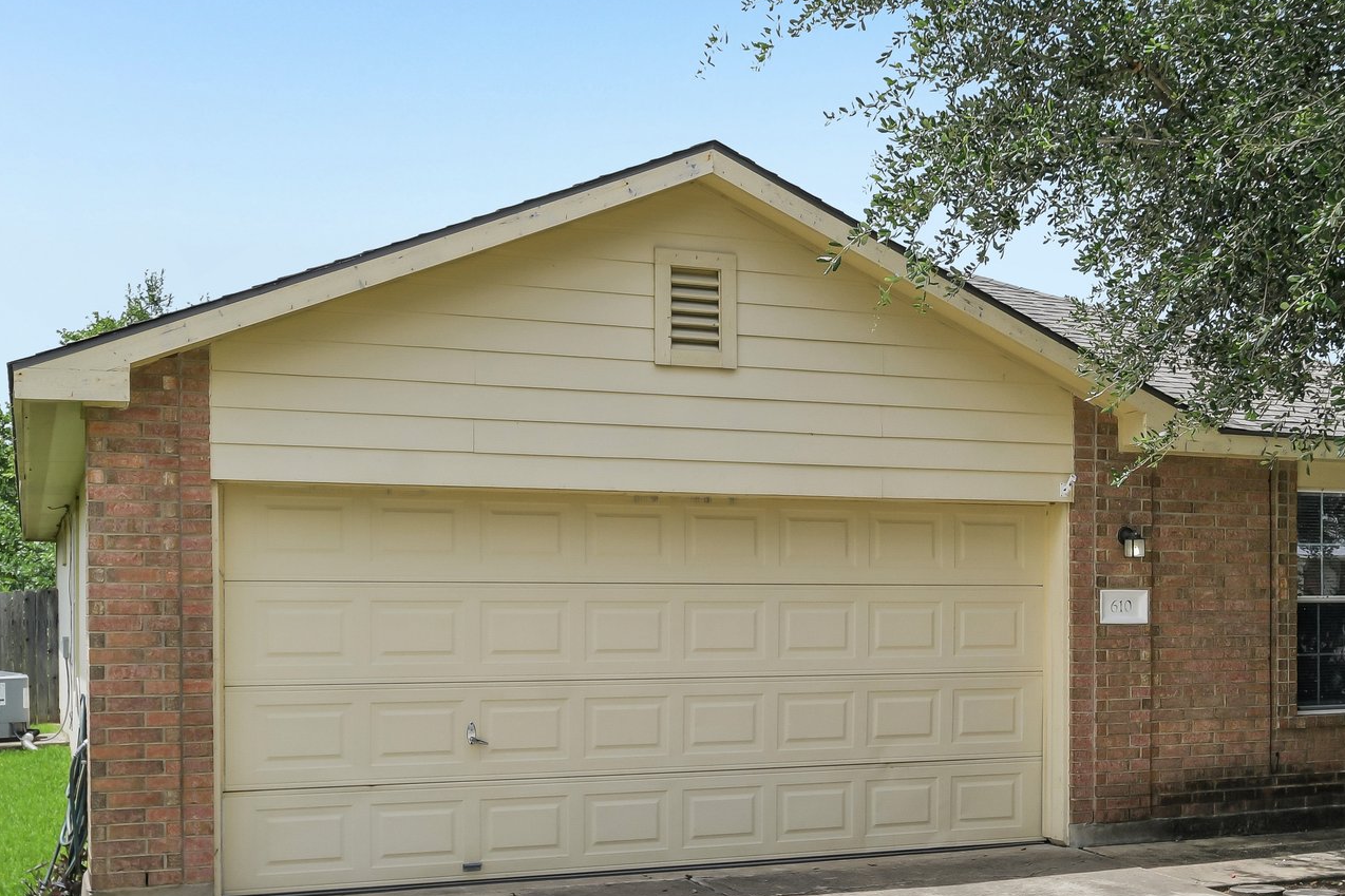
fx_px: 1681
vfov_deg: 29.7
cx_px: 909
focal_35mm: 45
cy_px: 558
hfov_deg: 42.9
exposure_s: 1/500
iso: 400
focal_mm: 19
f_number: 8
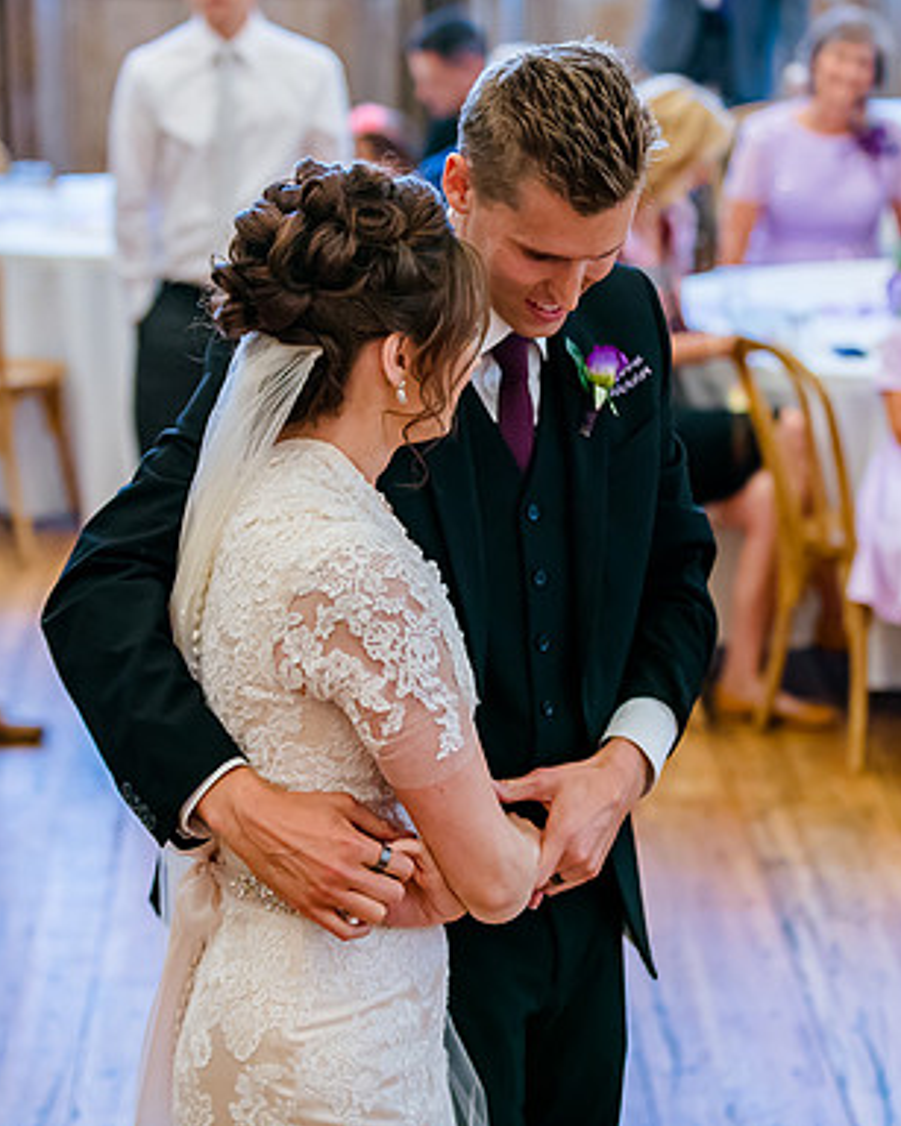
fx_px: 3835
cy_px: 473
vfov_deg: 16.7
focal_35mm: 115
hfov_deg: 13.4
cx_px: 505
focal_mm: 70
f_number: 2.8
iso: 2000
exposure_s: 1/500
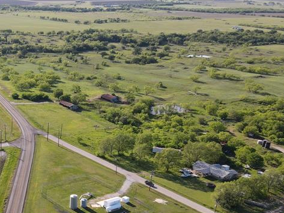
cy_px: 218
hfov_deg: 34.9
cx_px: 34
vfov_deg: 26.4
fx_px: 426
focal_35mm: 52
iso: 100
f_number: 2.8
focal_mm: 4.5
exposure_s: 1/320
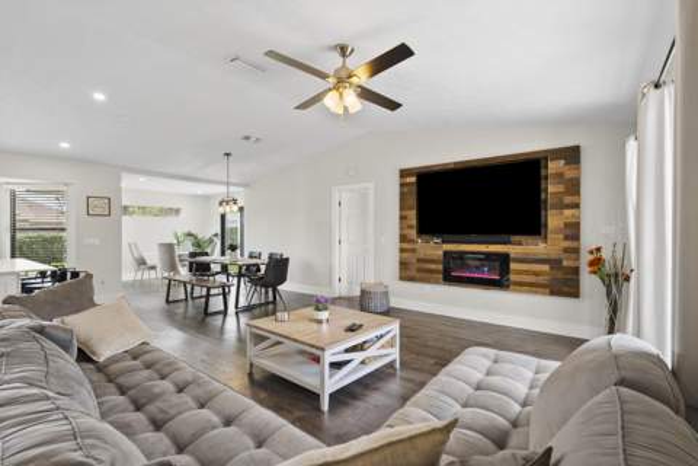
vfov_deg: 73.7
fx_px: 310
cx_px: 349
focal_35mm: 16
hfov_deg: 96.7
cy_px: 233
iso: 1600
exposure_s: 1/10
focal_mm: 16
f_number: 8
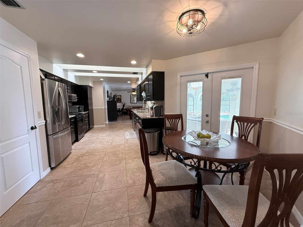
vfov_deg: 85.7
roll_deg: +1.1
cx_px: 152
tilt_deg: -5.4
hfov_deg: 102.1
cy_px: 114
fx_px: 123
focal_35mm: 14
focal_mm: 2.22
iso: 500
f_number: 2.2
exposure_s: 1/120
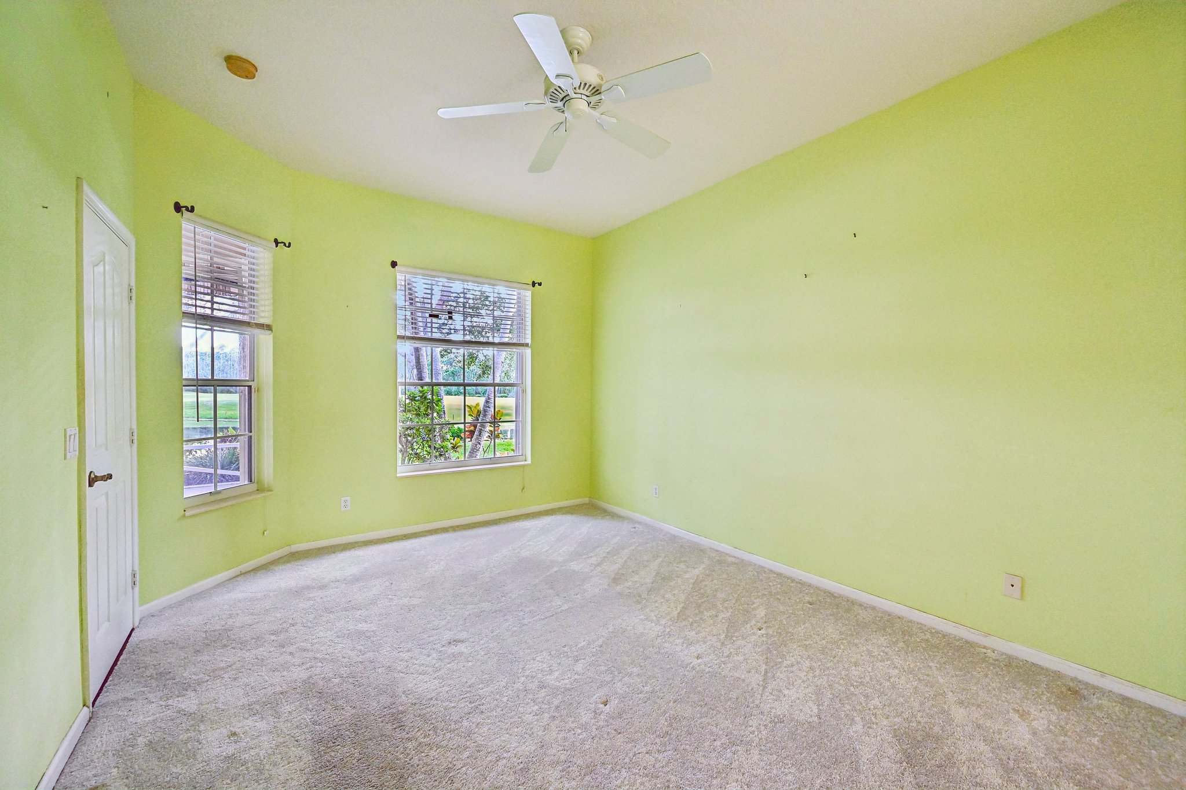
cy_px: 395
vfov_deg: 81.2
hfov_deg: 104.3
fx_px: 461
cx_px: 593
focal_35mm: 14
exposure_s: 1/100
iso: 2500
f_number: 8
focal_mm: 14
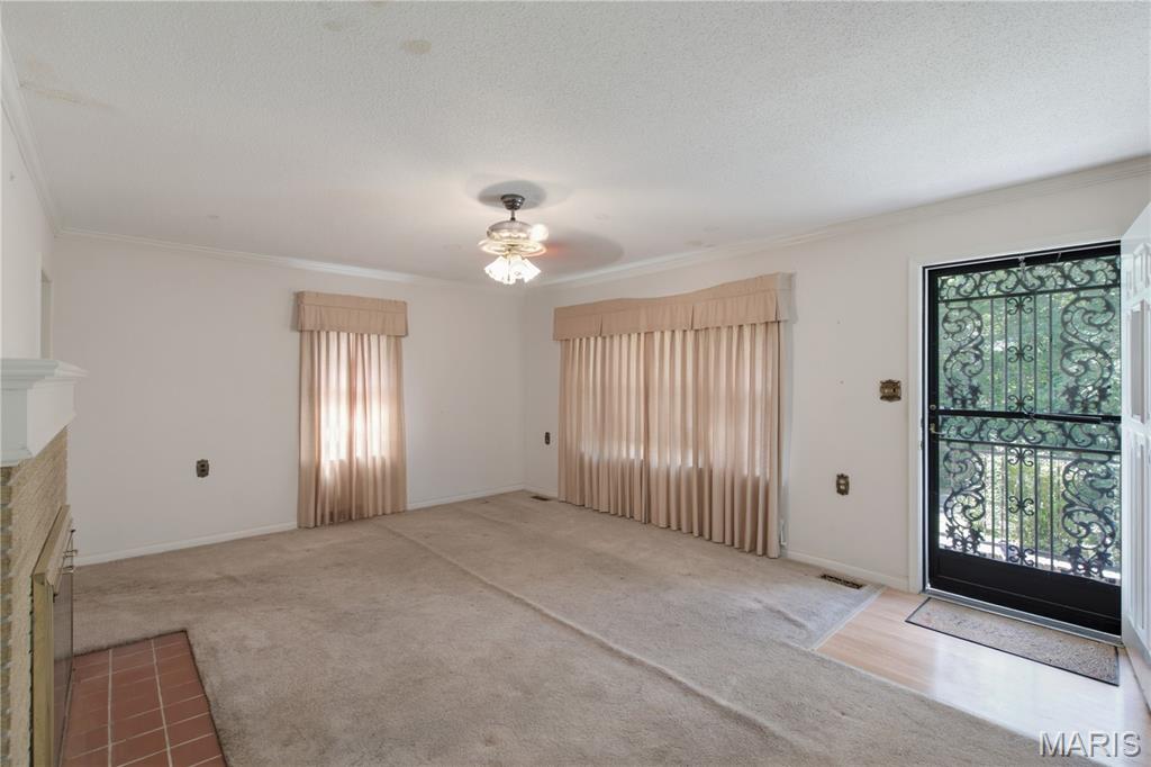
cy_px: 384
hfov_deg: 96.8
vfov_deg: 73.7
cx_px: 576
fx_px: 511
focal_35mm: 16
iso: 200
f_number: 6.3
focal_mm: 16
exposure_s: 1/2.5
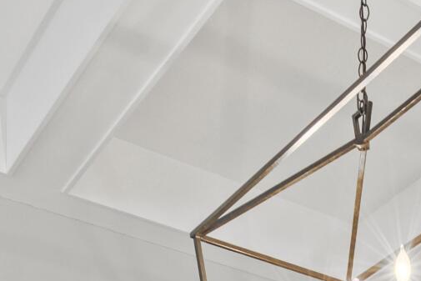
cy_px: 800
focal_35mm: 95
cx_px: 577
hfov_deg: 19.5
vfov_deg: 10.7
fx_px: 1111
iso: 250
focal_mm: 16
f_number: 8
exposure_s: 2.5
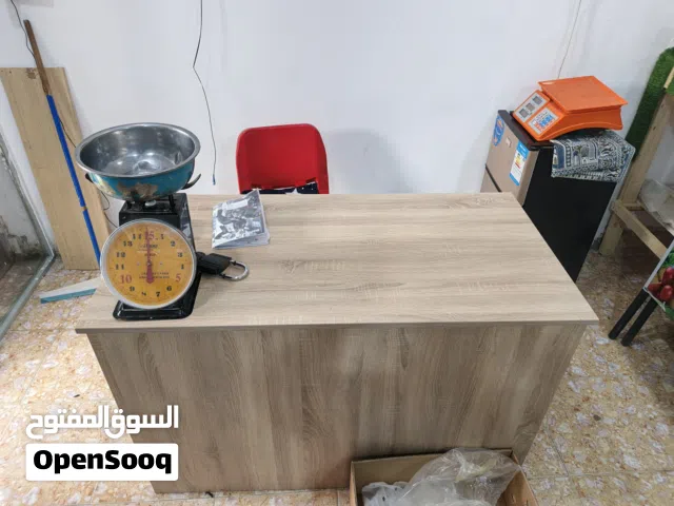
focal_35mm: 23
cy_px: 253
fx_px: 448
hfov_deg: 73.9
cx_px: 337
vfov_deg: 58.9
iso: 142
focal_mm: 5.56
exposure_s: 1/50
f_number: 1.8
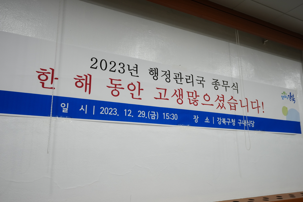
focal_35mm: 29
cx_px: 152
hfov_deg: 63.7
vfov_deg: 45.0
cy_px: 101
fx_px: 244
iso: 800
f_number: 4
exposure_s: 1/160
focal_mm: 29
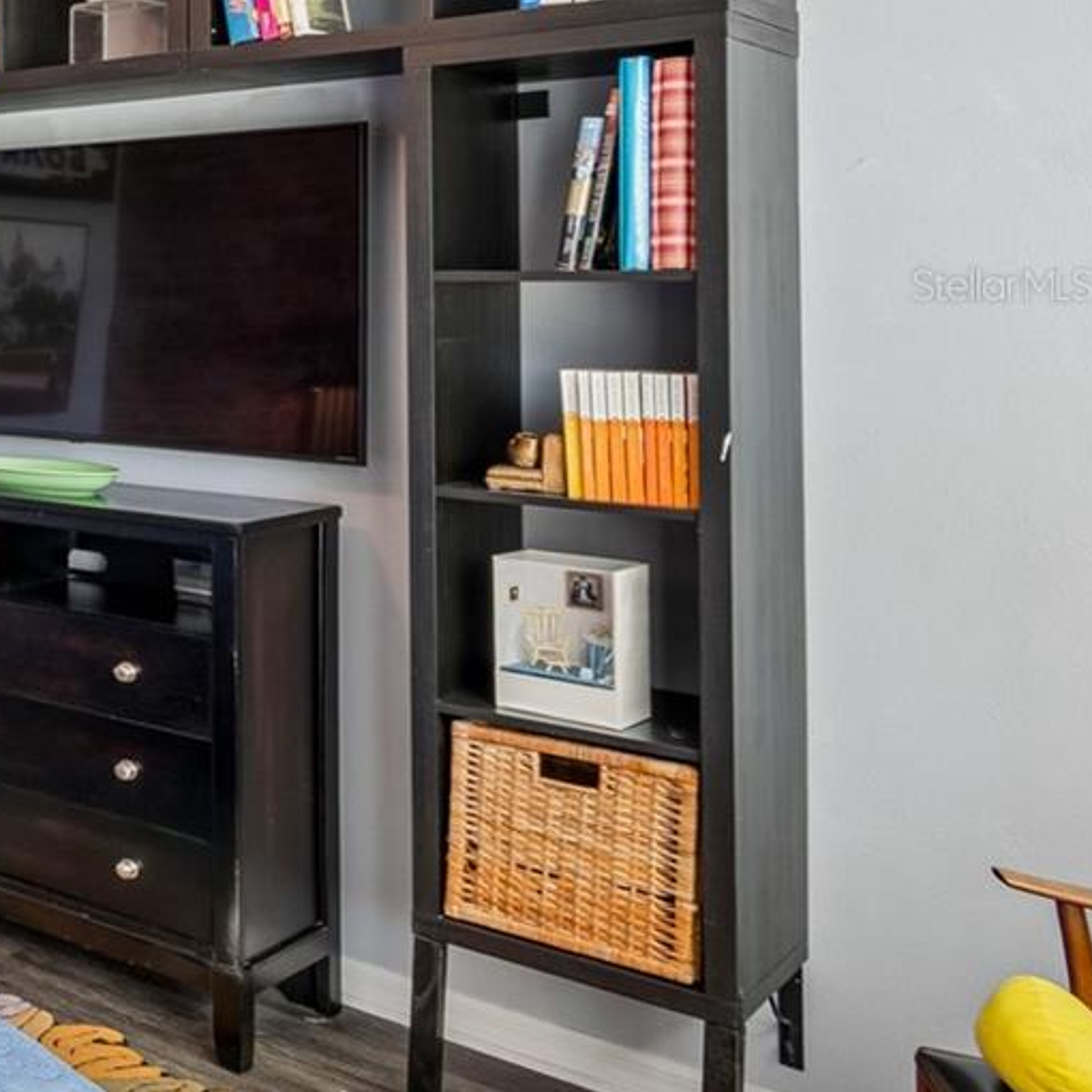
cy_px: 285
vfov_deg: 40.8
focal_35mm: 40
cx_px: -610
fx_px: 1428
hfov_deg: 26.9
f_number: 7.1
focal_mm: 10
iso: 100
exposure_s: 1/8
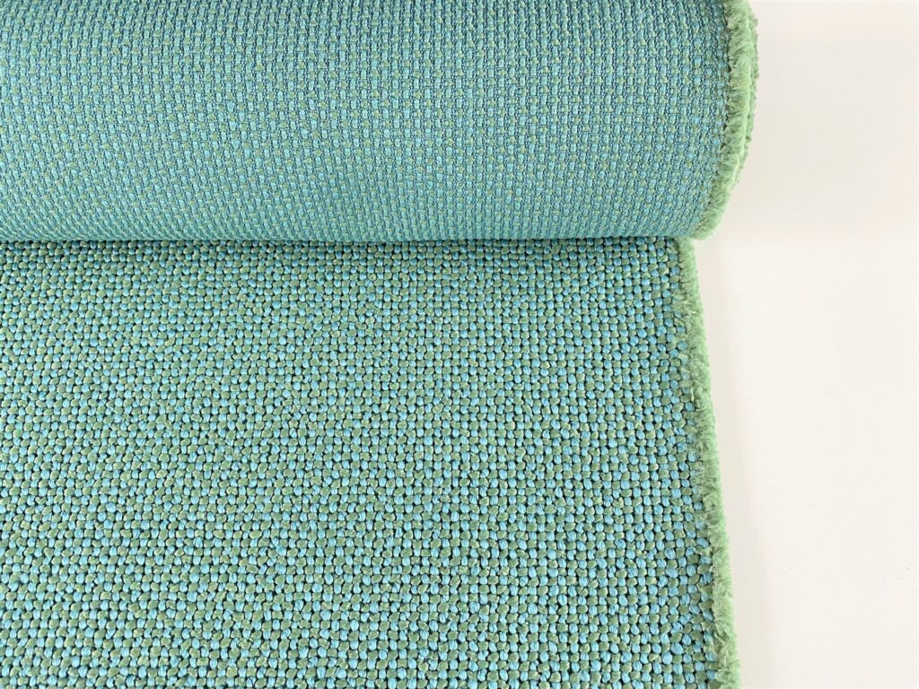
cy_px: 344
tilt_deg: -71.8
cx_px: 460
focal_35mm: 26
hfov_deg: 67.3
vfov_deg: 53.1
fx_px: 690
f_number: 1.8
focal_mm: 4.25
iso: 160
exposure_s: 1/60
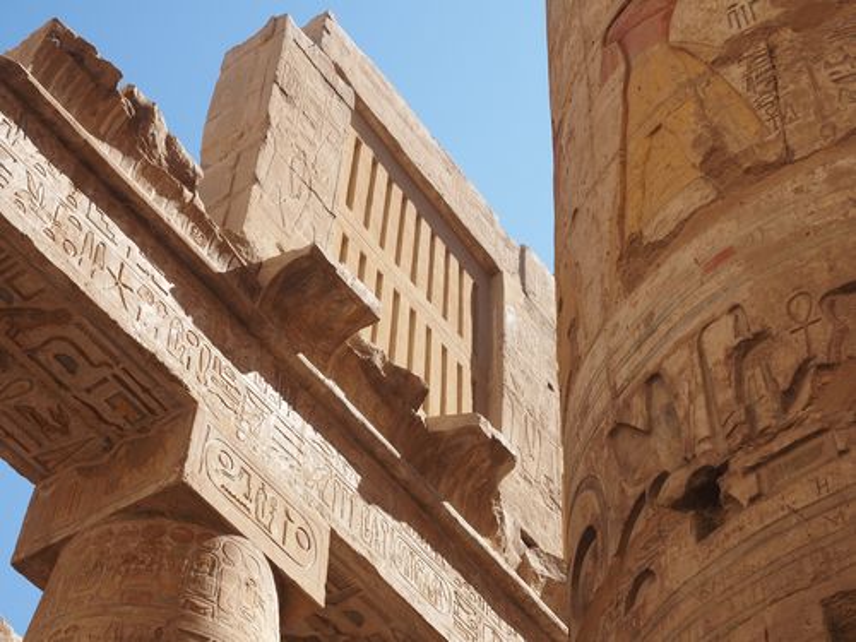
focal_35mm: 62
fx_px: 1533
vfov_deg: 23.7
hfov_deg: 31.2
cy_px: 321
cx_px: 428
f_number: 7.1
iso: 200
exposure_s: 1/400
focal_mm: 31
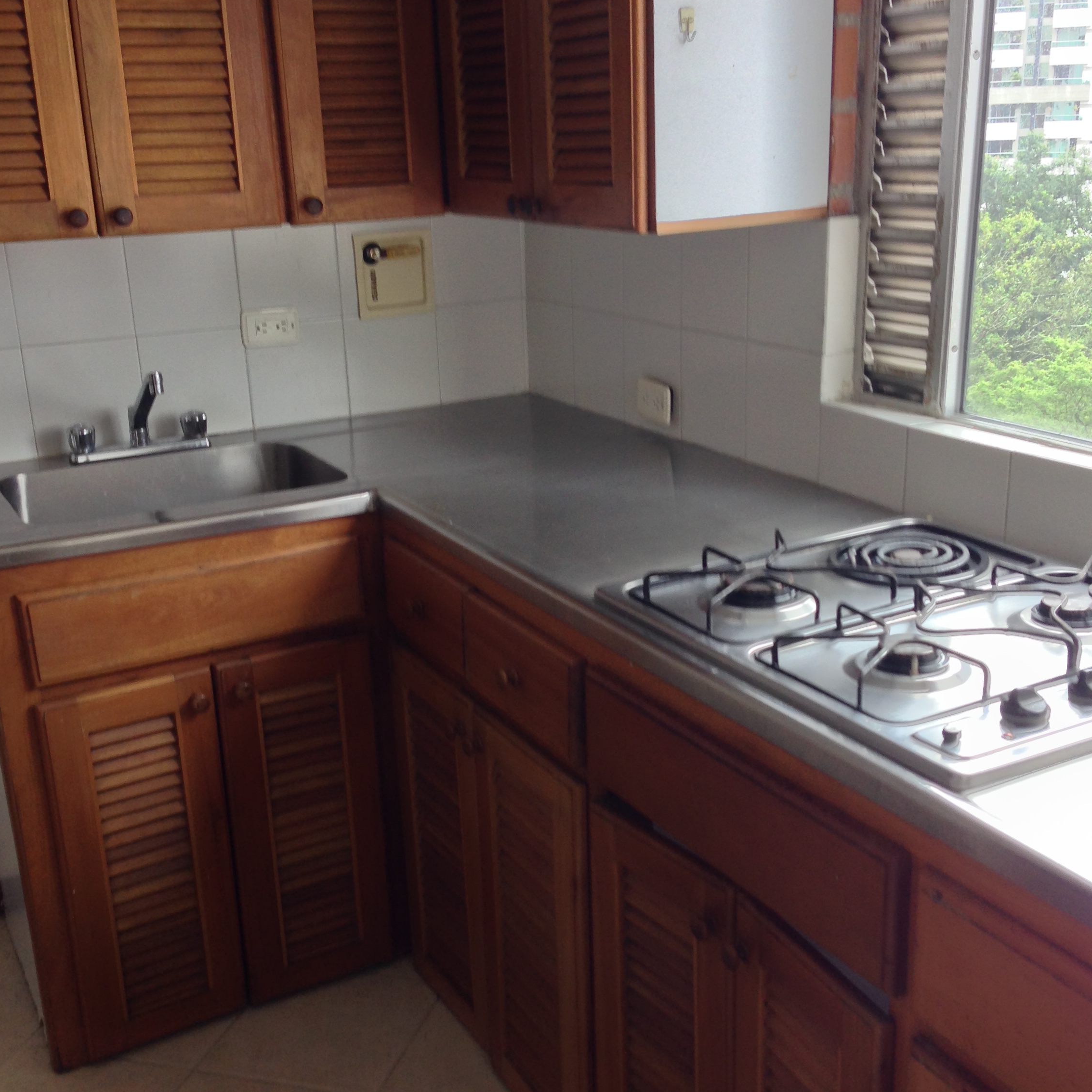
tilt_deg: -16.5
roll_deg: +1.4
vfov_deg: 40.0
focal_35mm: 42
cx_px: 572
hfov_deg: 40.0
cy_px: 605
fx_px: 1499
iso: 50
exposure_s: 1/60
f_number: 2.4
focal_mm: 4.12
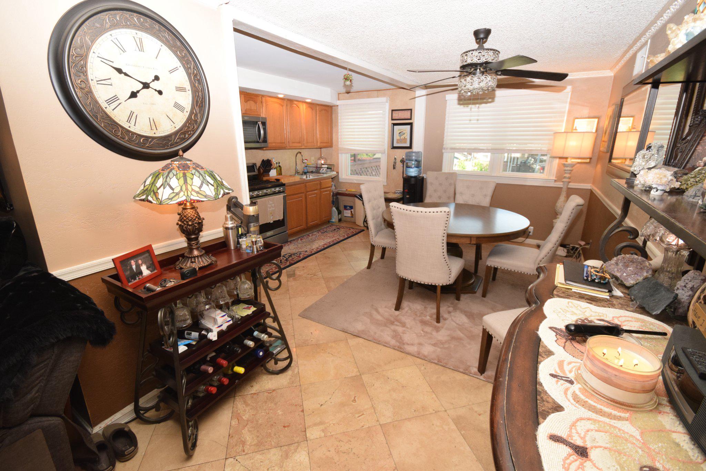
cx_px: 353
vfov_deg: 72.0
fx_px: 324
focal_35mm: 16
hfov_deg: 95.0
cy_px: 236
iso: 800
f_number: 8
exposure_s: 1/100
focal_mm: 11
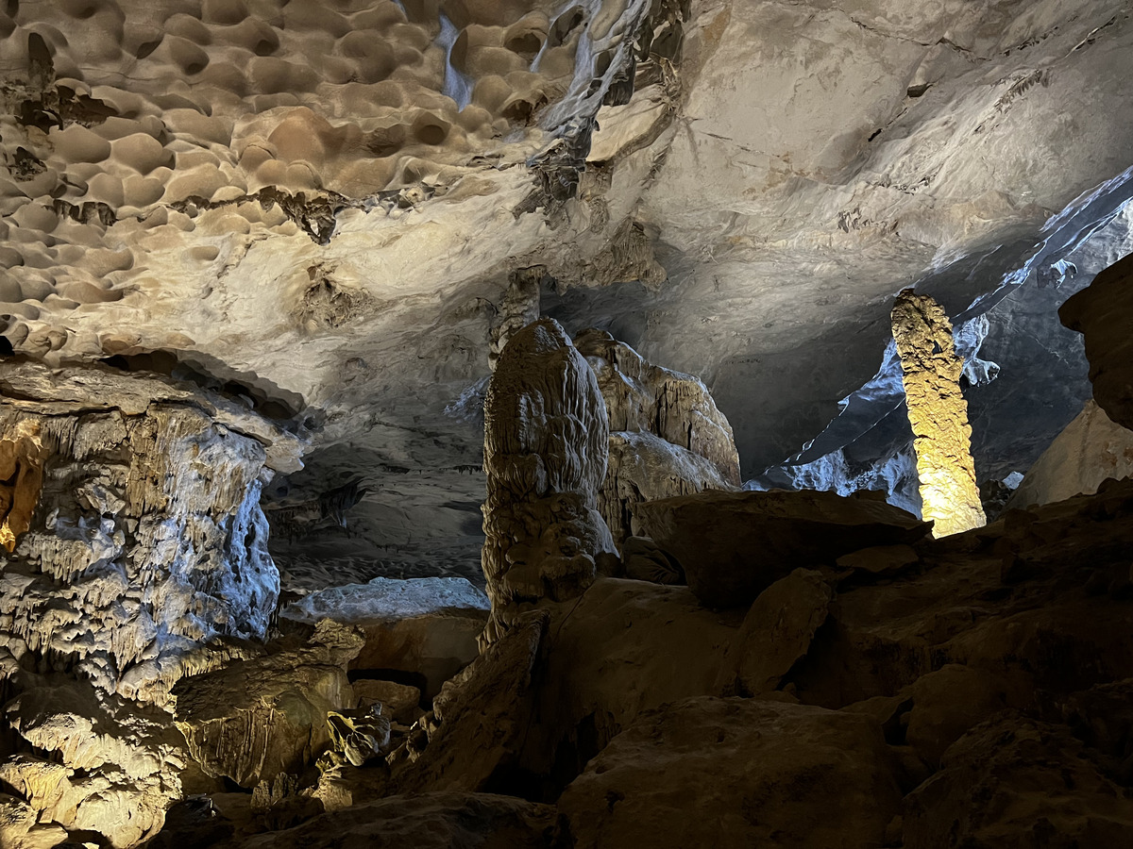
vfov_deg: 53.1
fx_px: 851
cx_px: 566
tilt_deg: +22.1
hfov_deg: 67.3
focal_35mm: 26
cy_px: 424
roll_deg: -0.1
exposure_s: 1/31
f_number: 1.5
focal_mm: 5.7
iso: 500
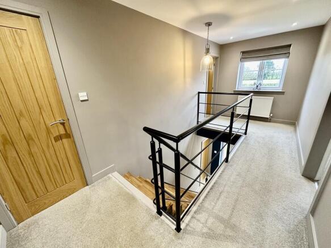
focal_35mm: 14
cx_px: 166
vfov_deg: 85.7
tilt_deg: -18.5
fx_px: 134
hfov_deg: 102.1
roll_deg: +2.8
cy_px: 124
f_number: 2.2
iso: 320
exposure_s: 1/50
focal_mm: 2.22
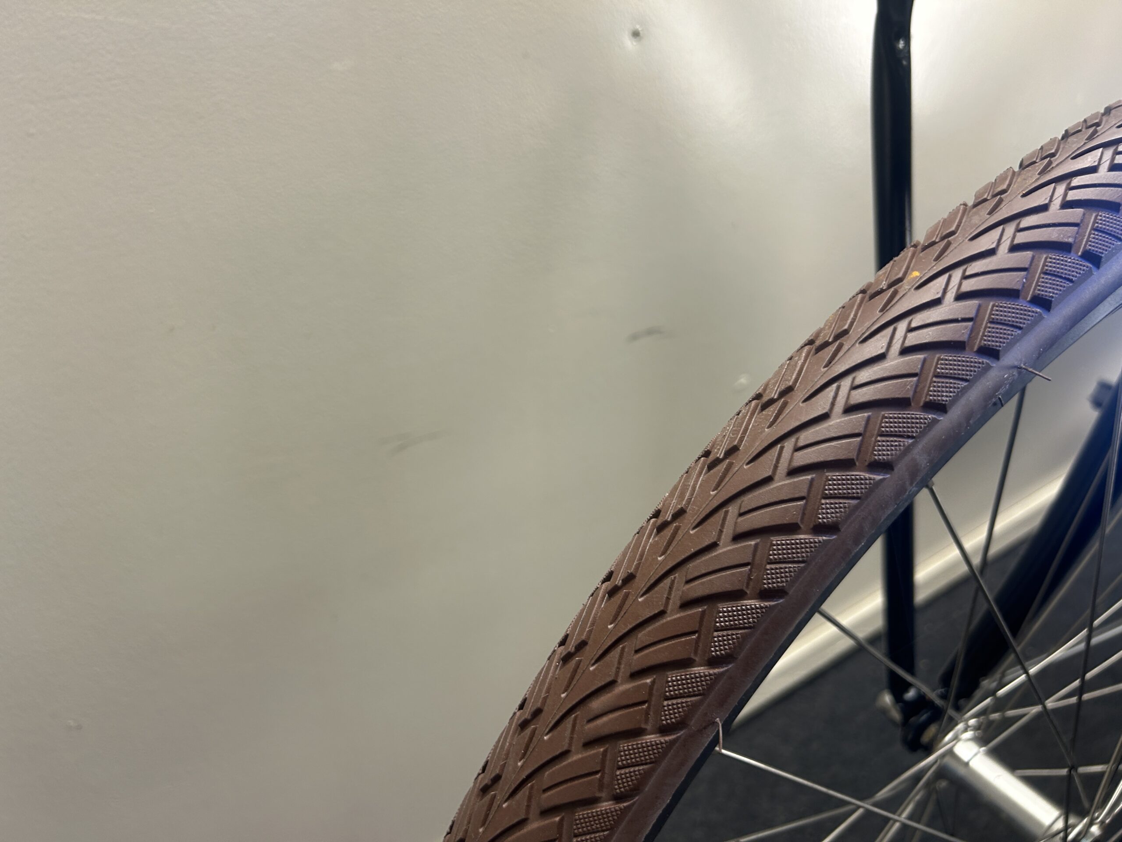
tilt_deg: -32.4
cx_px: 561
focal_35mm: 26
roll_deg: +0.5
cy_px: 421
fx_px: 843
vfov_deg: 53.1
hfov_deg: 67.3
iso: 50
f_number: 1.5
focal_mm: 5.7
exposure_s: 1/100
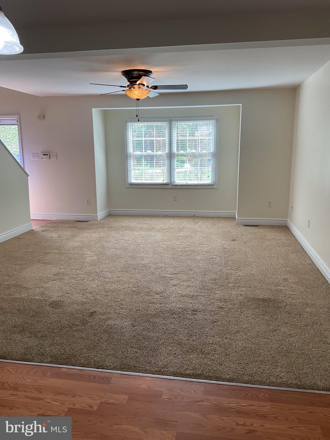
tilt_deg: -12.4
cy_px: 220
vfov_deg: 61.7
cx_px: 165
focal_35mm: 29
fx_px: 369
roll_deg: -0.9
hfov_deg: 48.2
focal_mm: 3
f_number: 1.8
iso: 50
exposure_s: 1/120
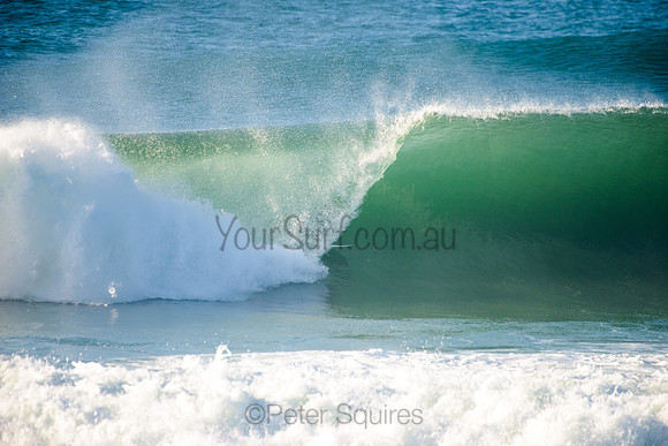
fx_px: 9280
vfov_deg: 2.8
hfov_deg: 4.1
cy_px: 223
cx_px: 334
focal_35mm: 500
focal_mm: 500
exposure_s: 1/1600
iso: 250
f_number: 5.6
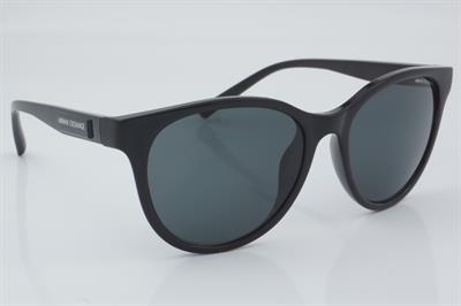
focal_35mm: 75
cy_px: 153
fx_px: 960
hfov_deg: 27.0
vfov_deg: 18.2
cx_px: 230
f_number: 32
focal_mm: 50
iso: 100
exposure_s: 1/4
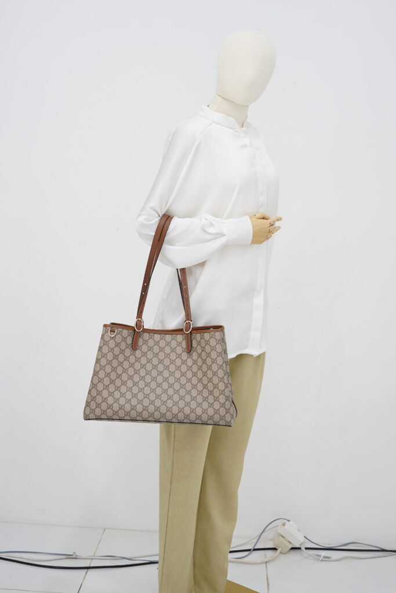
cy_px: 296
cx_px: 198
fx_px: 825
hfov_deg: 27.0
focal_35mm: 50
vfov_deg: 39.6
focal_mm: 50
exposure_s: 1/10
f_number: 6.3
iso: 640
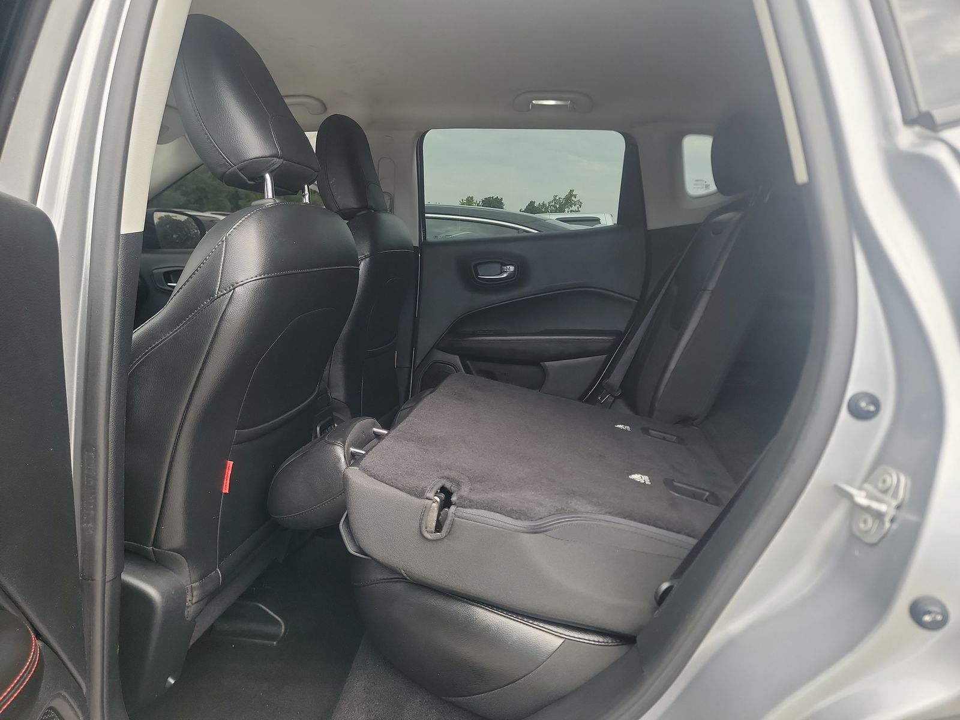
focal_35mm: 24
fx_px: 666
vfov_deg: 56.8
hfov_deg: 71.6
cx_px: 480
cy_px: 360
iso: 84
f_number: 1.8
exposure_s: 1/119
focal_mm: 6.7
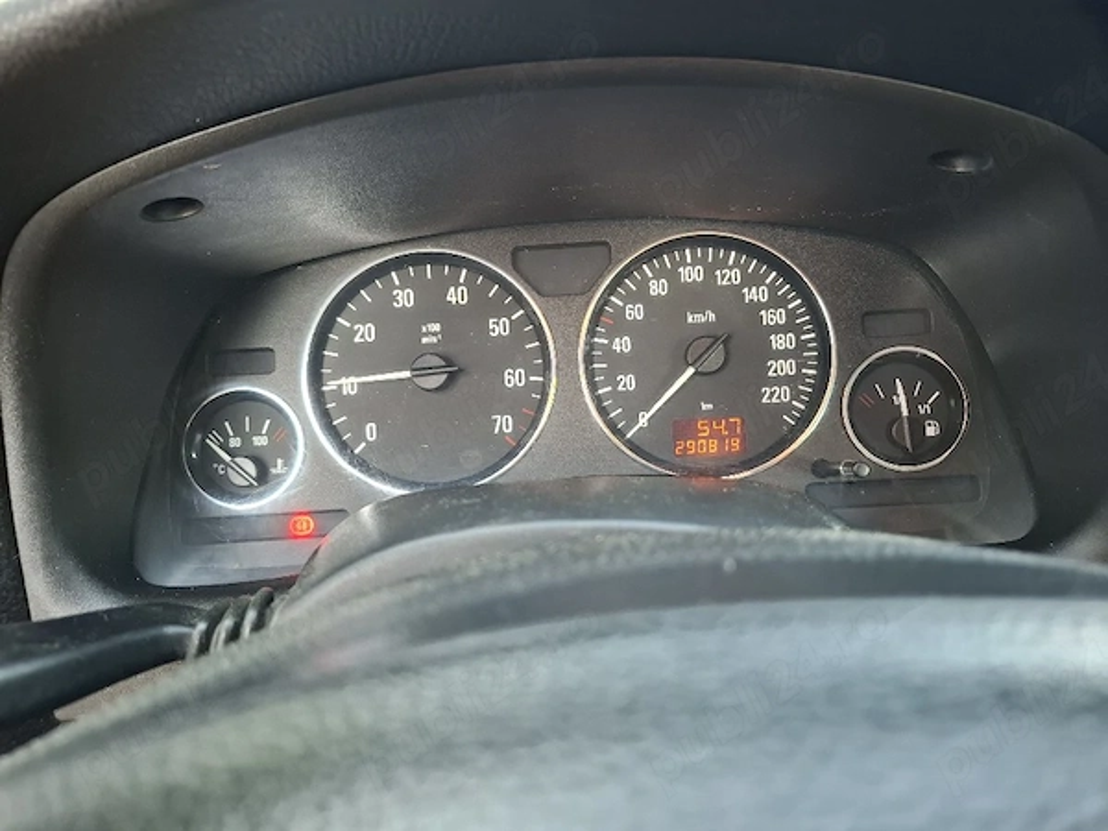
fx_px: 736
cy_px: 416
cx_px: 554
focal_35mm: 23
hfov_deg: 73.9
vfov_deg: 58.9
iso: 320
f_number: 1.8
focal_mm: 5.54
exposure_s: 1/33
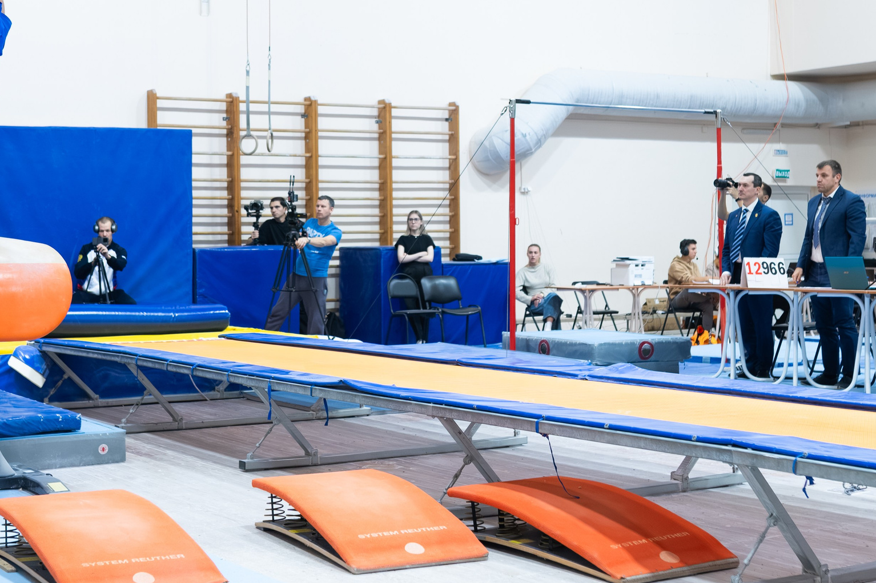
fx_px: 1581
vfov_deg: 20.9
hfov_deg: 30.9
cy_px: 215
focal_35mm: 65
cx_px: 385
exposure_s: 1/1000
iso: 2000
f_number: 2.8
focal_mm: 35
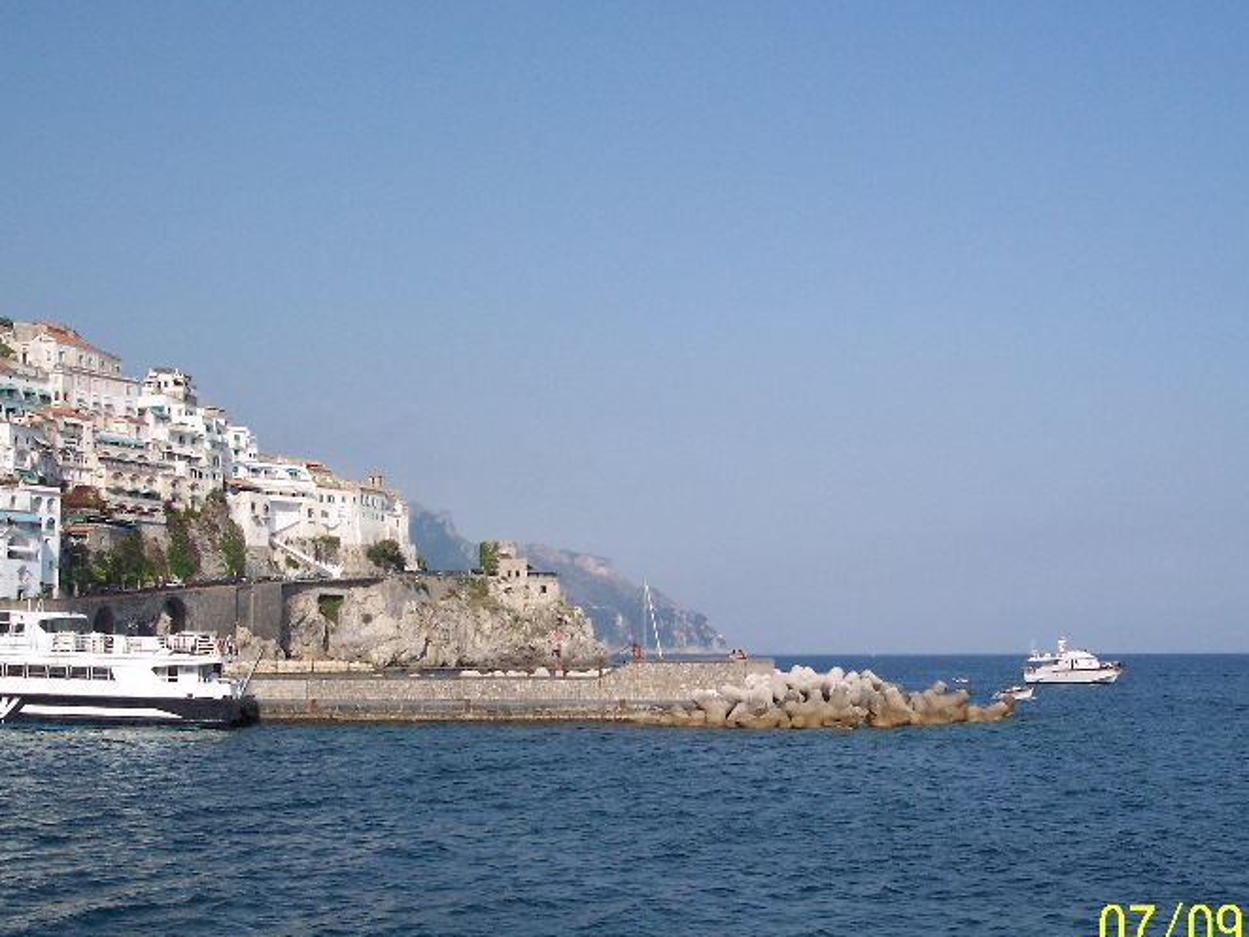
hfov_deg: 41.1
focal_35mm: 46
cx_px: 710
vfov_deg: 31.5
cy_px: 503
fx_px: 1660
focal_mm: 8
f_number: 4.8
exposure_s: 1/1000
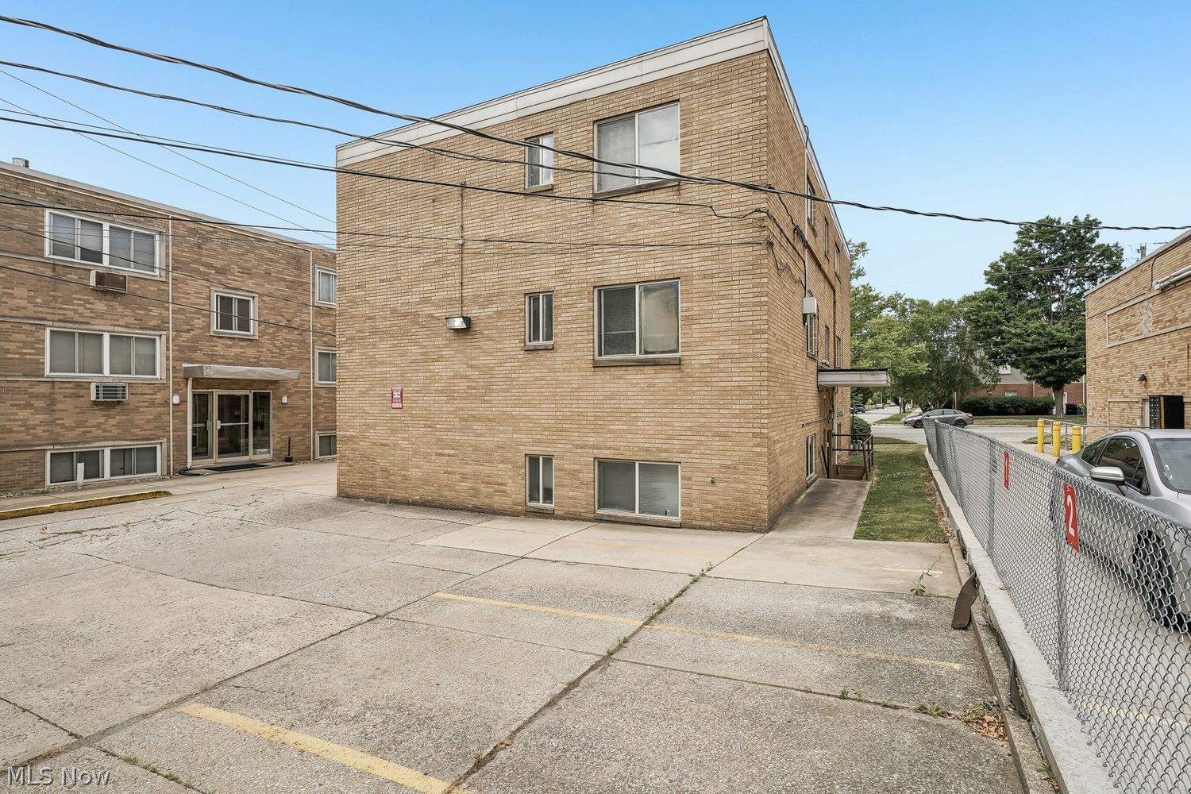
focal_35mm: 18
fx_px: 595
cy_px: 397
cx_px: 596
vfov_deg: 67.4
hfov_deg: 90.0
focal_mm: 18
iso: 100
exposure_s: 1/200
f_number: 8
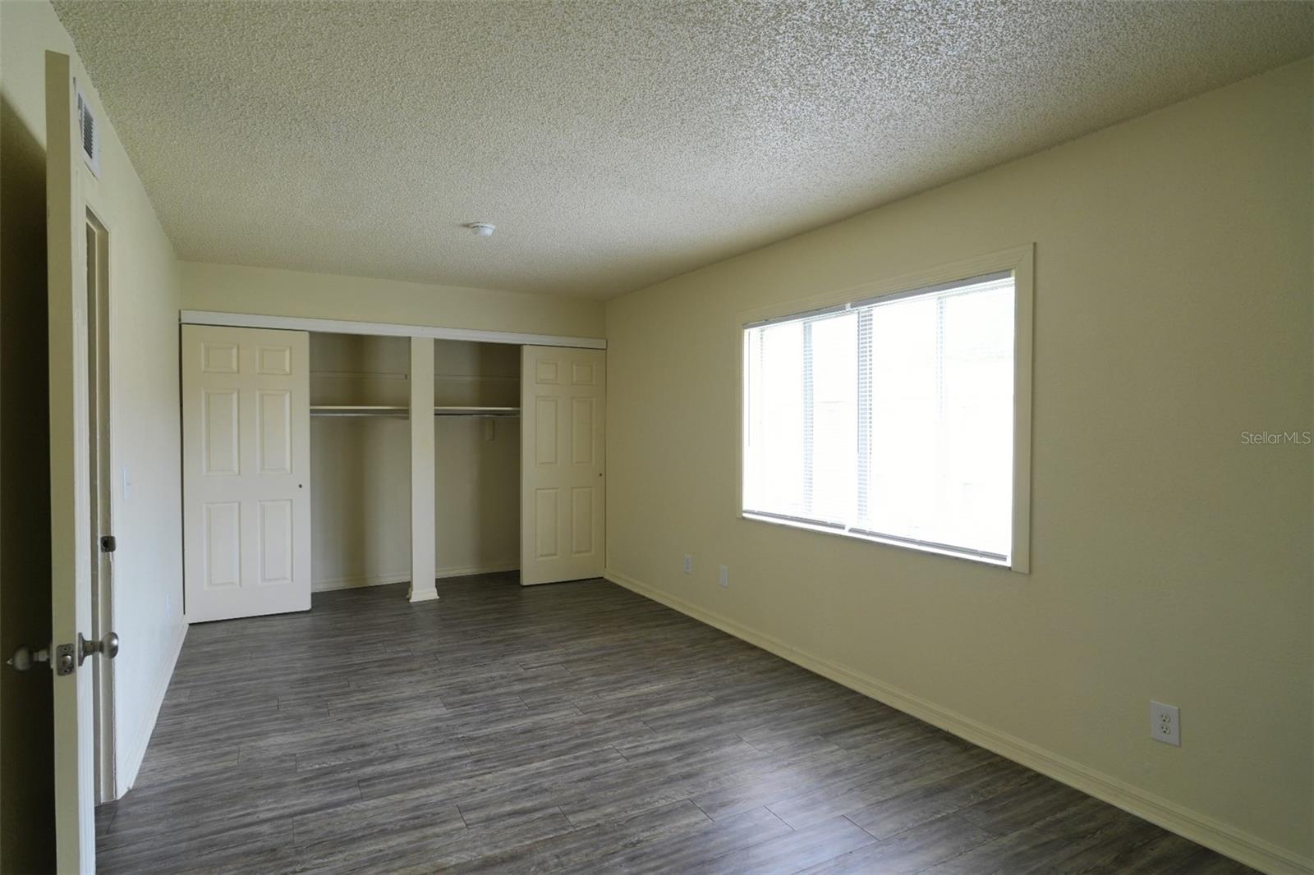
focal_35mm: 20
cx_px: 657
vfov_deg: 61.9
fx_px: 730
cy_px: 438
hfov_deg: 84.0
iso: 400
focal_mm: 20
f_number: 8
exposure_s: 1/40
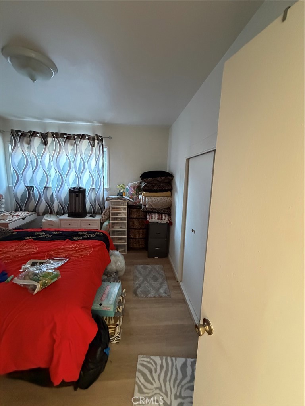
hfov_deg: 85.7
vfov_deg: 102.1
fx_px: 164
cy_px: 203
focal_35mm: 14
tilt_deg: -6.7
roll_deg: -1.6
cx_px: 152
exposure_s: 1/60
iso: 800
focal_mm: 2.22
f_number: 2.2
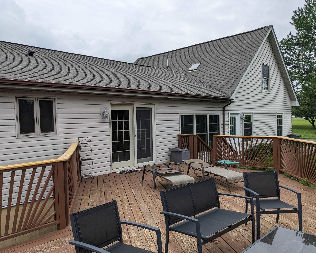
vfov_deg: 50.0
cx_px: 172
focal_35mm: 29
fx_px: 271
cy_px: 130
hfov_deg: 60.4
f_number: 1.73
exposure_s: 1/4673
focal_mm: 4.38
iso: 59
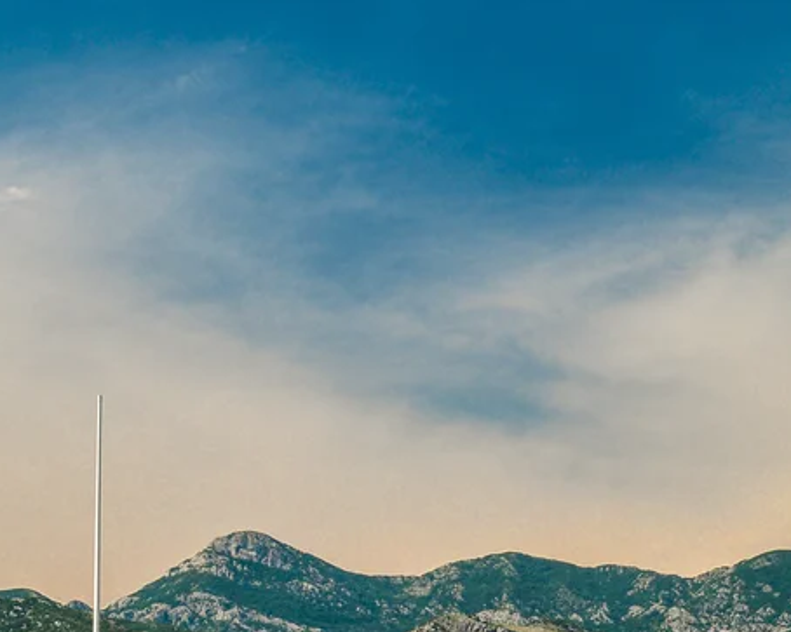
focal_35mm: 96
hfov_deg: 18.4
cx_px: -272
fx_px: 2247
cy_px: 662
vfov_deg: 15.7
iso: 200
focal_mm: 29
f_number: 8
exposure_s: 1/320
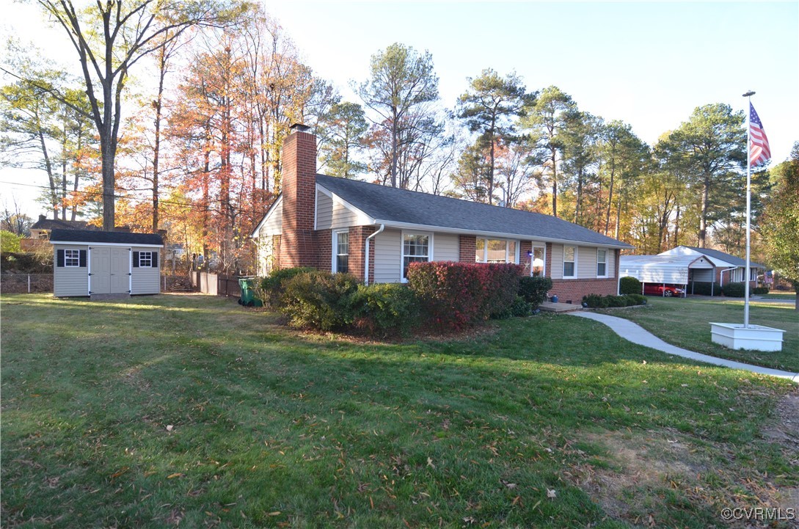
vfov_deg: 71.8
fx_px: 365
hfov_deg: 95.1
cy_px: 264
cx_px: 400
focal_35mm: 16
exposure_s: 1/200
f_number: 7.1
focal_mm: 11
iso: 640
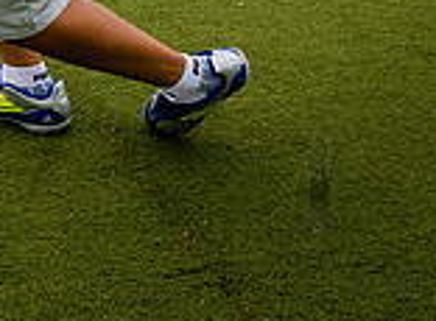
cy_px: -291
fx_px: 1677
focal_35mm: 134
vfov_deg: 10.2
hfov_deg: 14.7
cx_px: 75
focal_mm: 24
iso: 250
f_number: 4
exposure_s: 1/1250
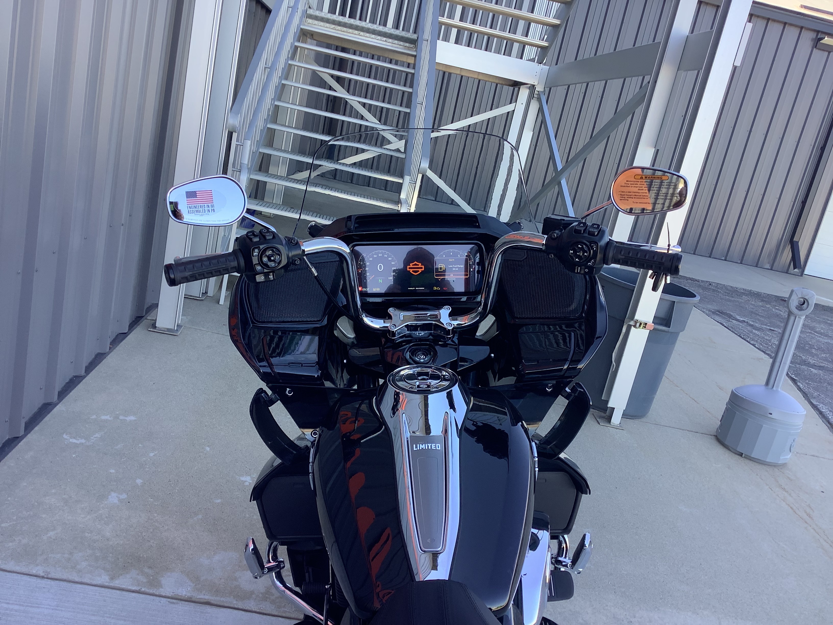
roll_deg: -13.0
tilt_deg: -13.9
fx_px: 746
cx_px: 416
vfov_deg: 45.4
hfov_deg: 58.4
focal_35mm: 31
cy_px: 312
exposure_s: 1/100
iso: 25
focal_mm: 3.3
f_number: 2.4
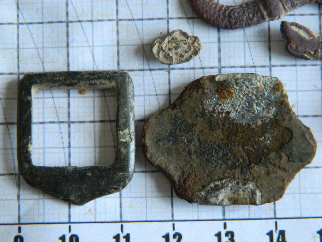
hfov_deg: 23.3
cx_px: 161
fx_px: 781
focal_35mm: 84
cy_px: 121
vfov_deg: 17.6
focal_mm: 15.1
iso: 400
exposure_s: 1/30
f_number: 4.2
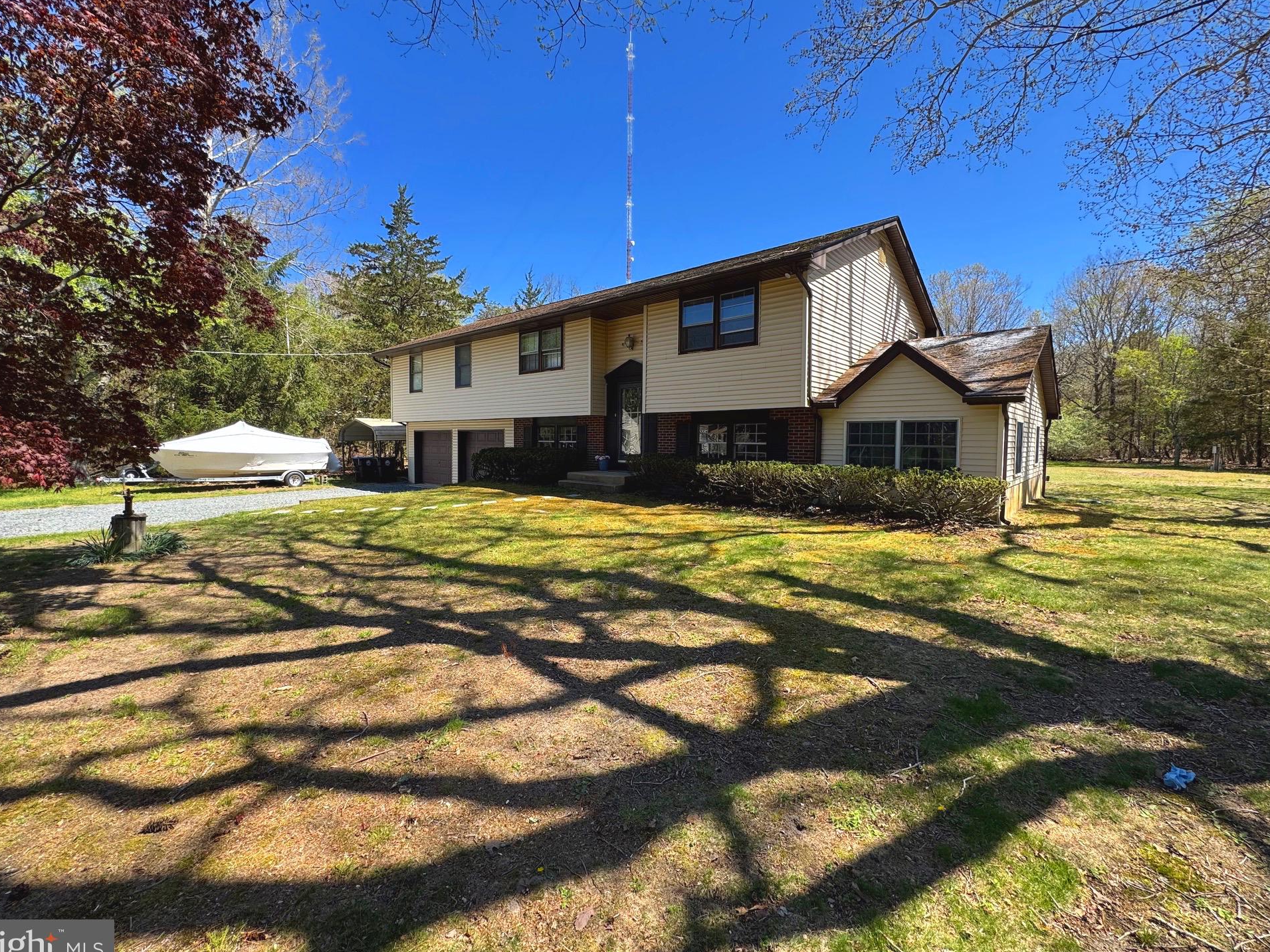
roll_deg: -0.8
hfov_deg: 98.2
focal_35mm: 15
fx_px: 550
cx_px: 629
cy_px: 464
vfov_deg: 81.7
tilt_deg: -2.6
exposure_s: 1/573
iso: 40
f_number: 2.2
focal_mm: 2.22
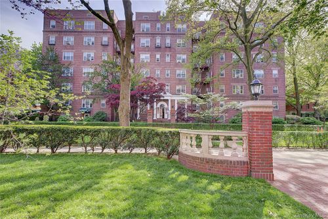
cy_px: 110
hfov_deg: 84.0
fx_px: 182
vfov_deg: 61.9
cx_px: 164
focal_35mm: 20
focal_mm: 20
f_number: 16
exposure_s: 1/13
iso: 100
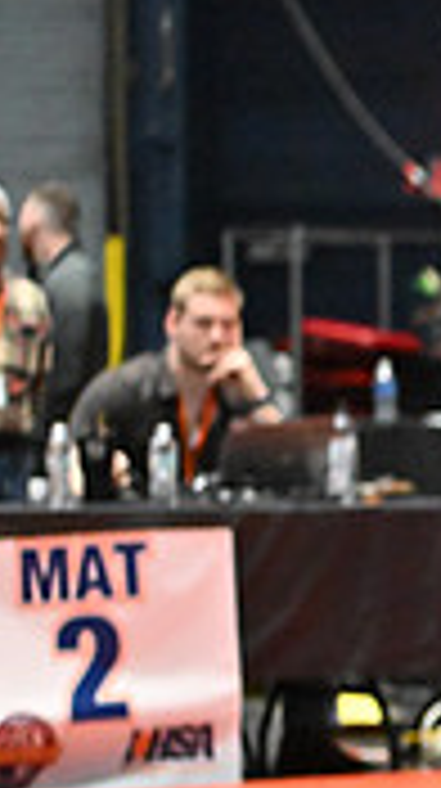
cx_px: 1192
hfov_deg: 4.8
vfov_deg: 8.9
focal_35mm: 243
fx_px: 5069
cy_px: 646
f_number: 2.8
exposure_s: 1/1250
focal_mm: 70
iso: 6400
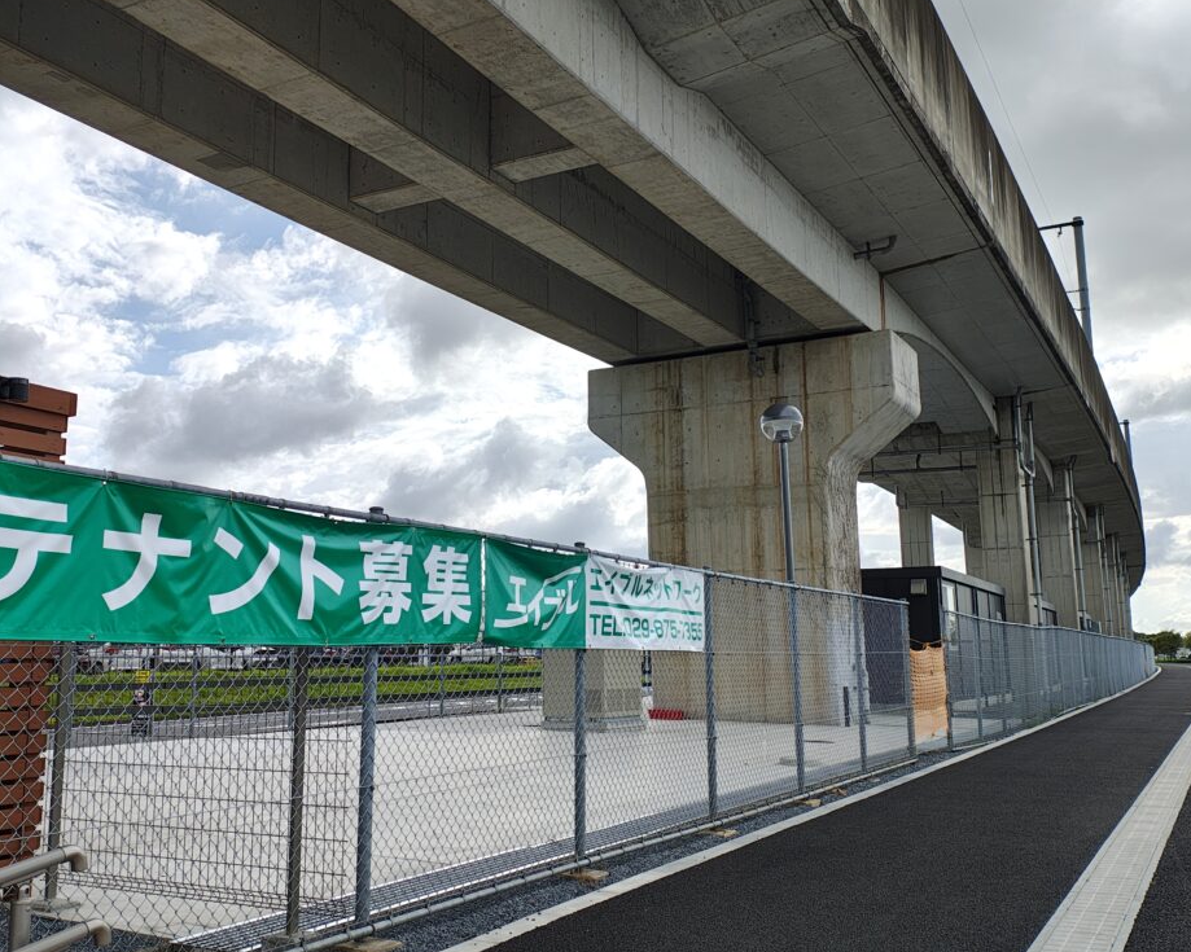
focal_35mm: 34
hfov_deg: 52.8
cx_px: 537
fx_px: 1198
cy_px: 444
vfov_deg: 43.3
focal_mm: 5.89
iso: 100
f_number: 1.4
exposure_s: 1/1073
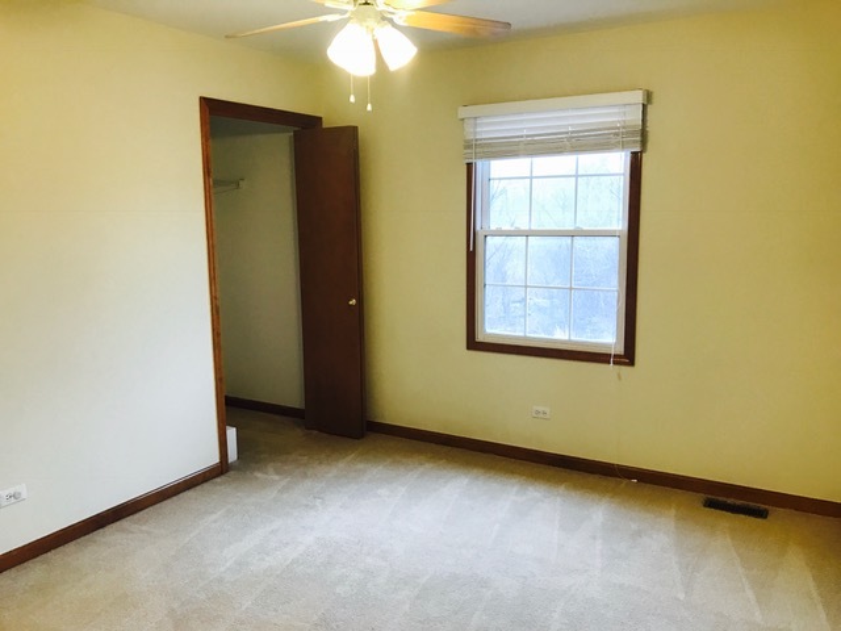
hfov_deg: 63.4
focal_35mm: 28
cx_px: 420
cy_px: 316
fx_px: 680
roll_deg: +2.2
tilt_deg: -7.6
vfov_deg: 49.7
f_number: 1.8
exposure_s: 1/30
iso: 25
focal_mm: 3.99
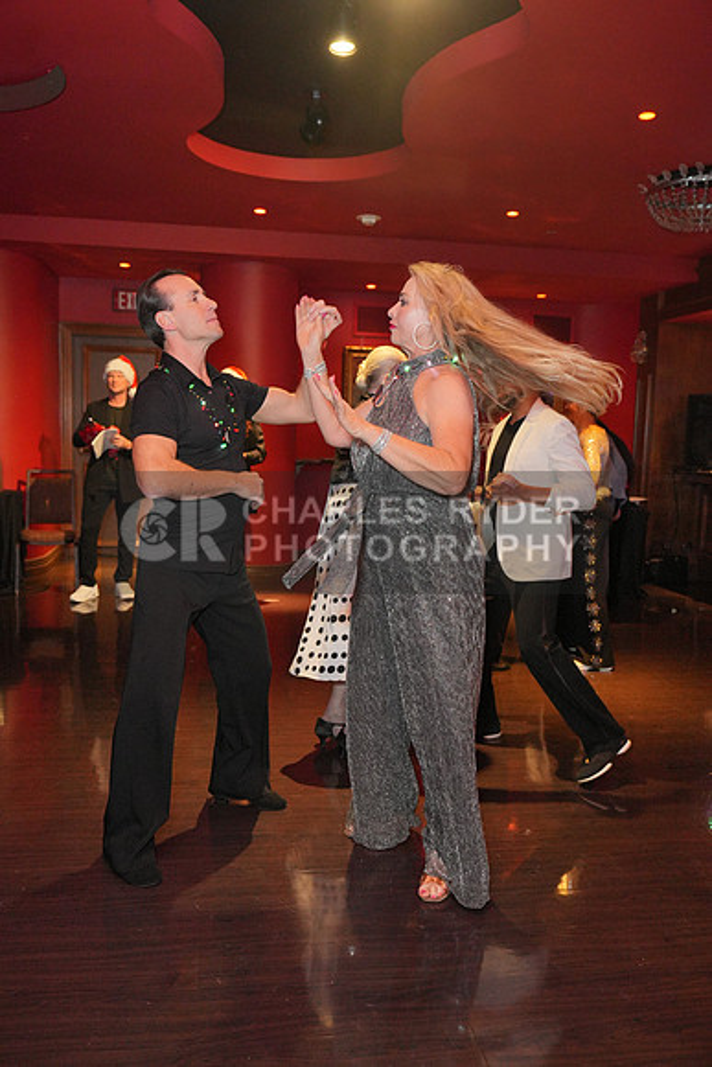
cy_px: 534
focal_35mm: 30
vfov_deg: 61.9
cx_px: 356
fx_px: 889
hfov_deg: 43.6
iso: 4000
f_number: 4
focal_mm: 30
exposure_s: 1/200
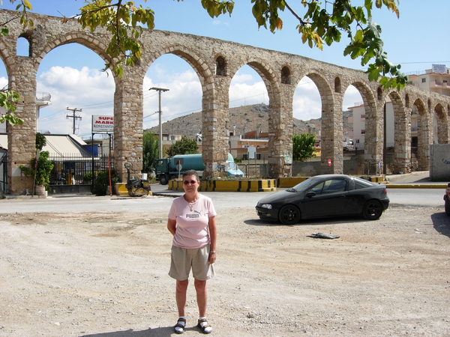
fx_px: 468
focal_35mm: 36
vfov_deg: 39.7
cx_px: 225
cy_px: 168
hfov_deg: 51.4
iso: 50
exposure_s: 1/342
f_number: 6.1
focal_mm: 7.5
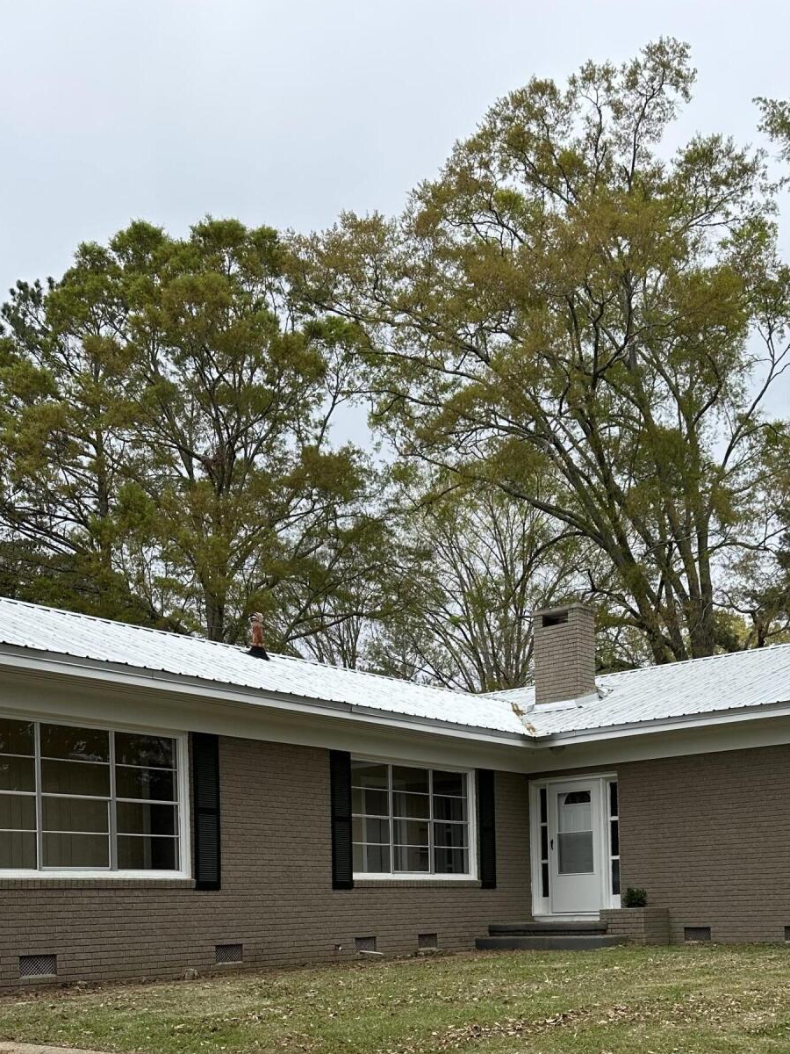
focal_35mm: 40
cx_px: 478
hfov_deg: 35.8
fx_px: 1217
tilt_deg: +1.5
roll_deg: +1.3
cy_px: 877
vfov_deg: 44.0
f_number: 1.78
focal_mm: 6.86
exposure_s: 1/1009
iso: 80
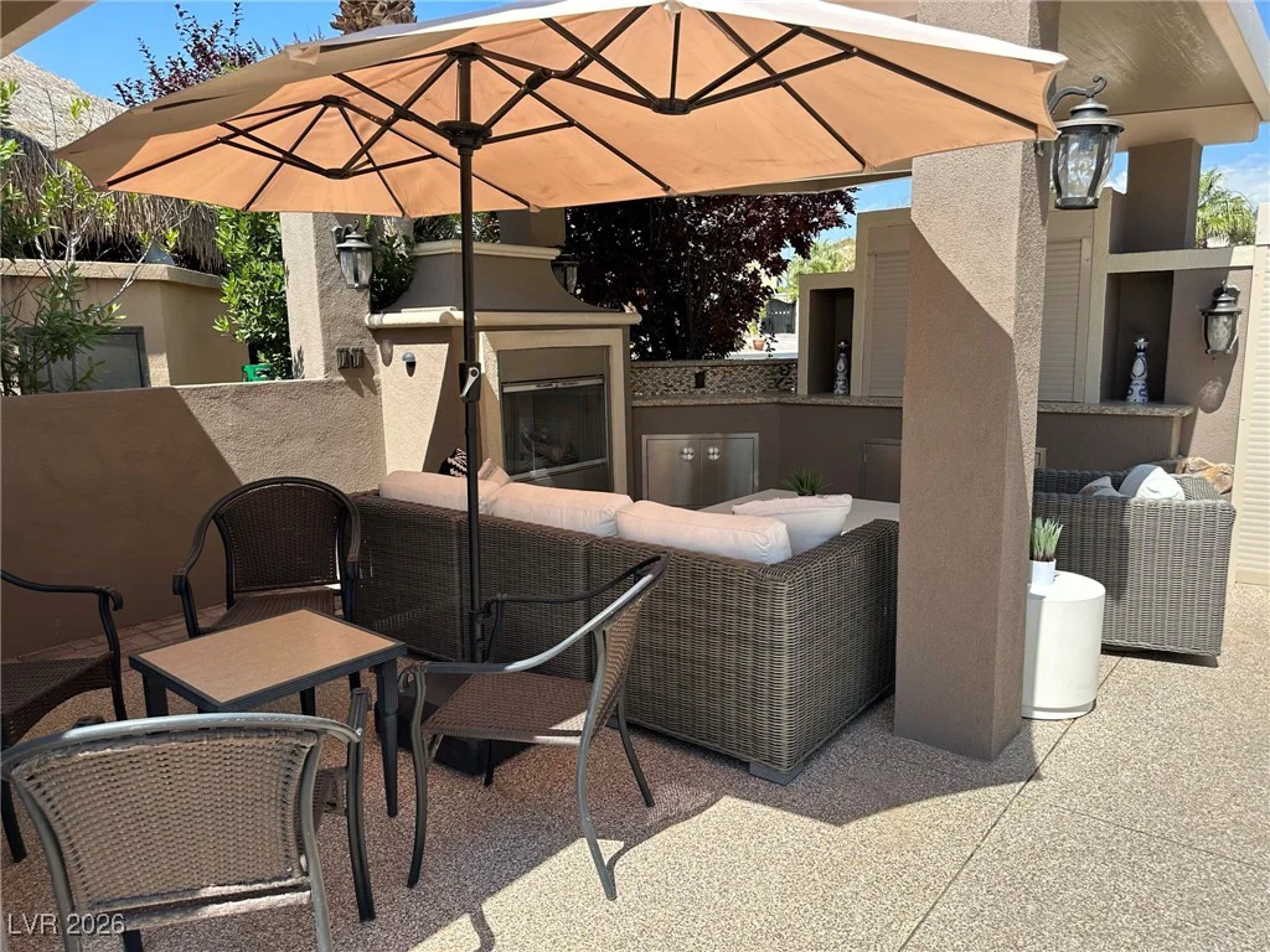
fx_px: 881
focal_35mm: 24
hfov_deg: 71.6
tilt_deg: -8.7
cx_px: 635
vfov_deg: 56.8
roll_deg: +0.6
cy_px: 476
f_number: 1.78
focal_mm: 6.86
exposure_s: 1/1751
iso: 80
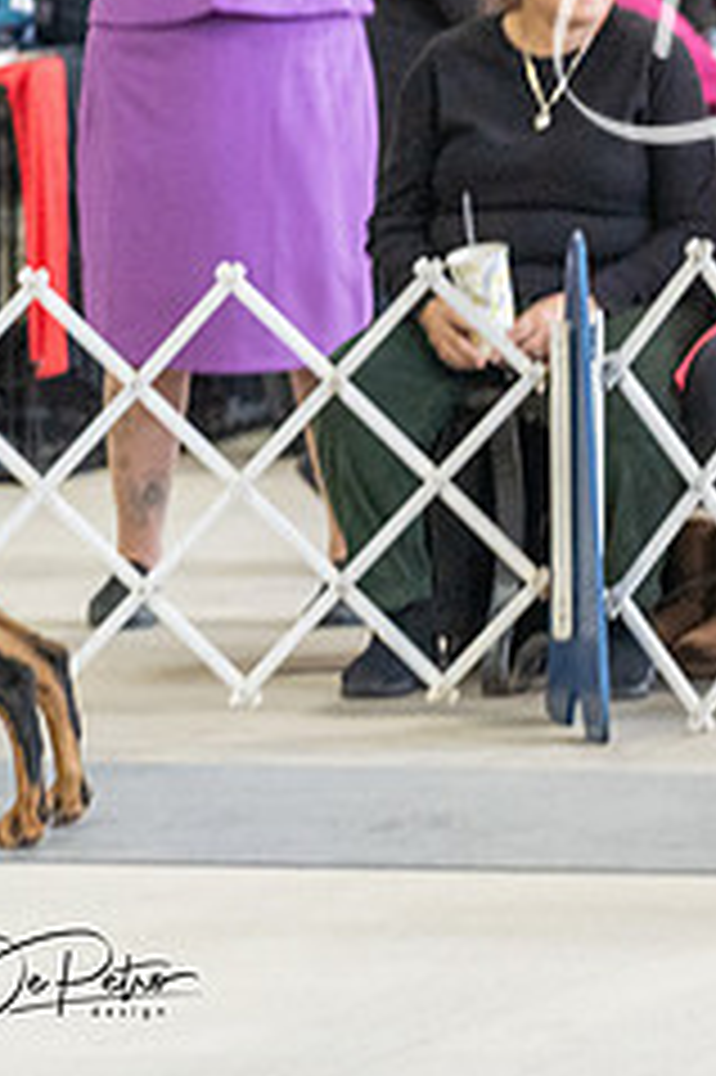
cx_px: 1207
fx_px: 11741
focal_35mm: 393
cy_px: 223
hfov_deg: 3.5
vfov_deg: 5.2
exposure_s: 1/320
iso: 6400
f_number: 4
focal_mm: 162
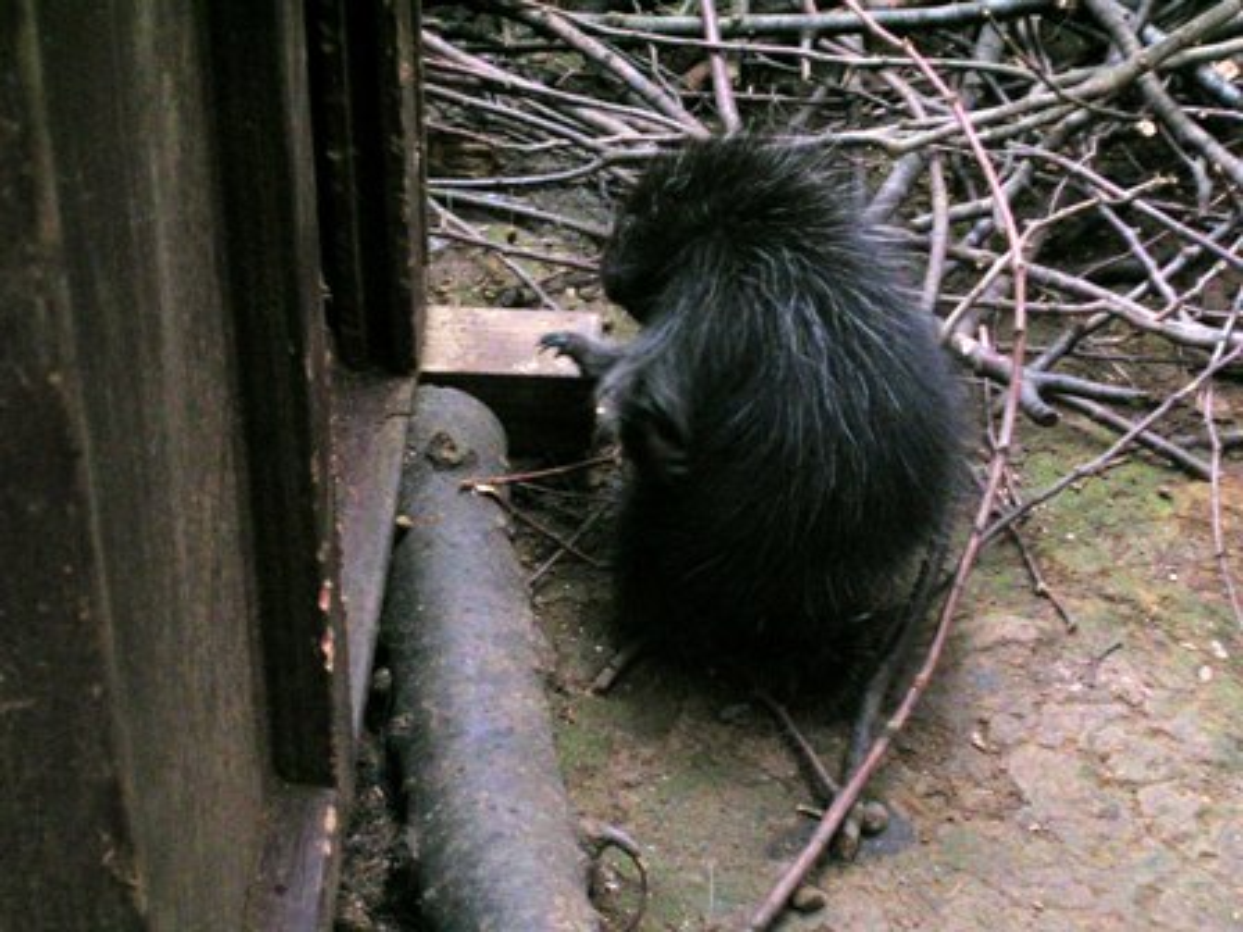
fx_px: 4884
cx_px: 622
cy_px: 466
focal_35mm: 136
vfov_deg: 10.9
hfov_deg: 14.5
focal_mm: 13.6
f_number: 4.3
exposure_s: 1/64
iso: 200
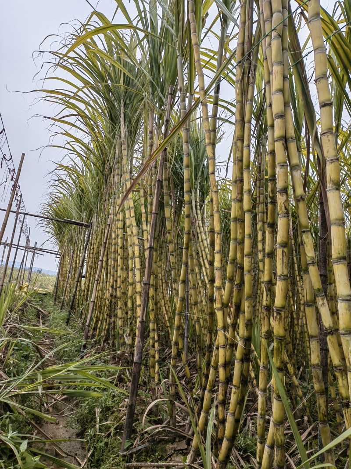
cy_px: 234
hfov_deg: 51.3
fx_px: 365
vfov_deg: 65.3
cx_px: 176
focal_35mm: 27
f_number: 1.9
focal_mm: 5.52
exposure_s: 1/1776
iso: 50
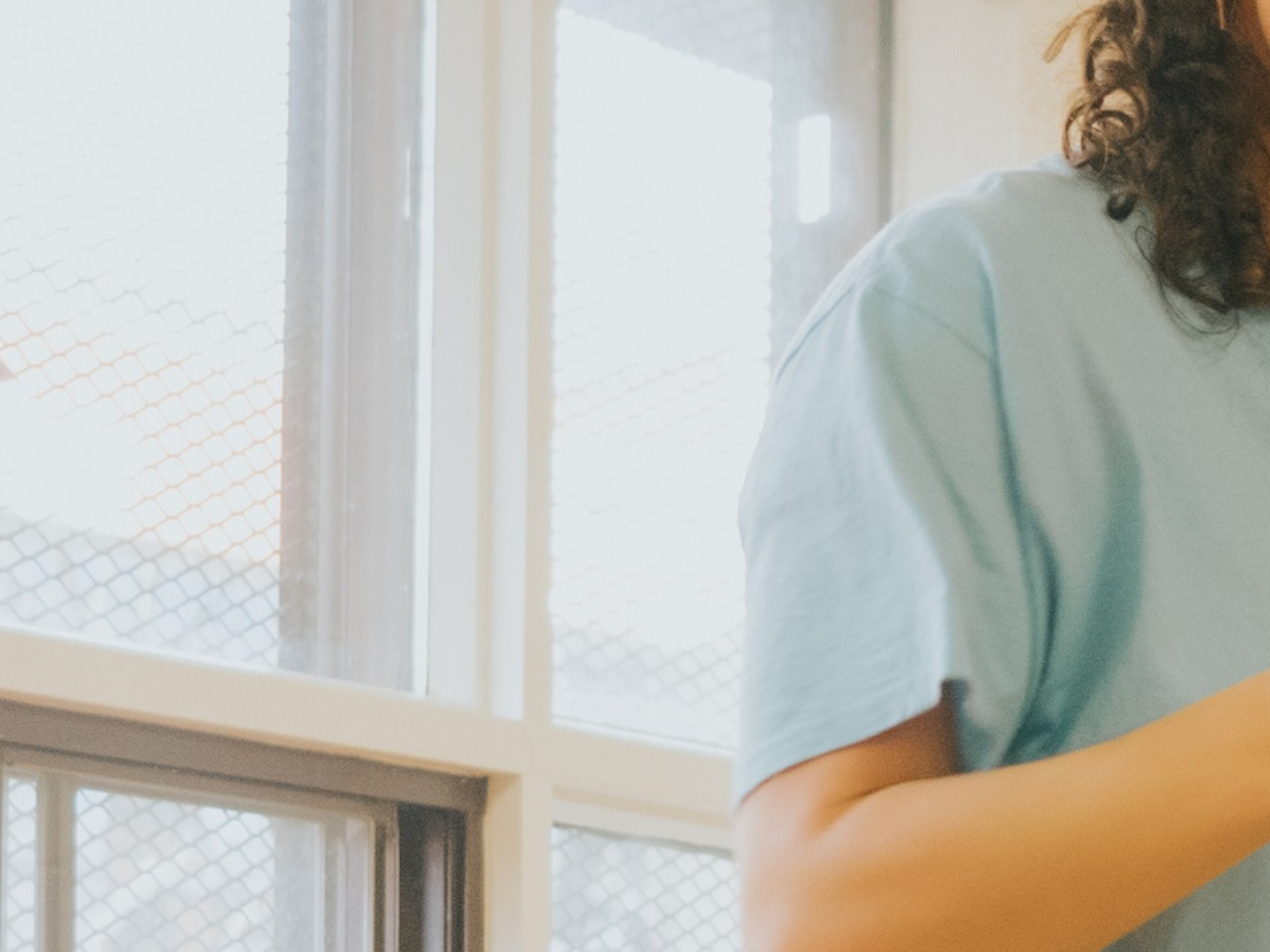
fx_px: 5723
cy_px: 886
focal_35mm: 156
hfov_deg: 12.2
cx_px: 1736
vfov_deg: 9.5
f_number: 2.8
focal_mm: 24
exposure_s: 1/200
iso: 800
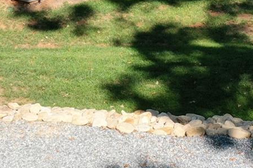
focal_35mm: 127
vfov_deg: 10.4
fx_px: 892
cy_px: -85
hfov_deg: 16.0
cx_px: 203
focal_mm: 10.26
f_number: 5.6
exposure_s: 1/320
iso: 100
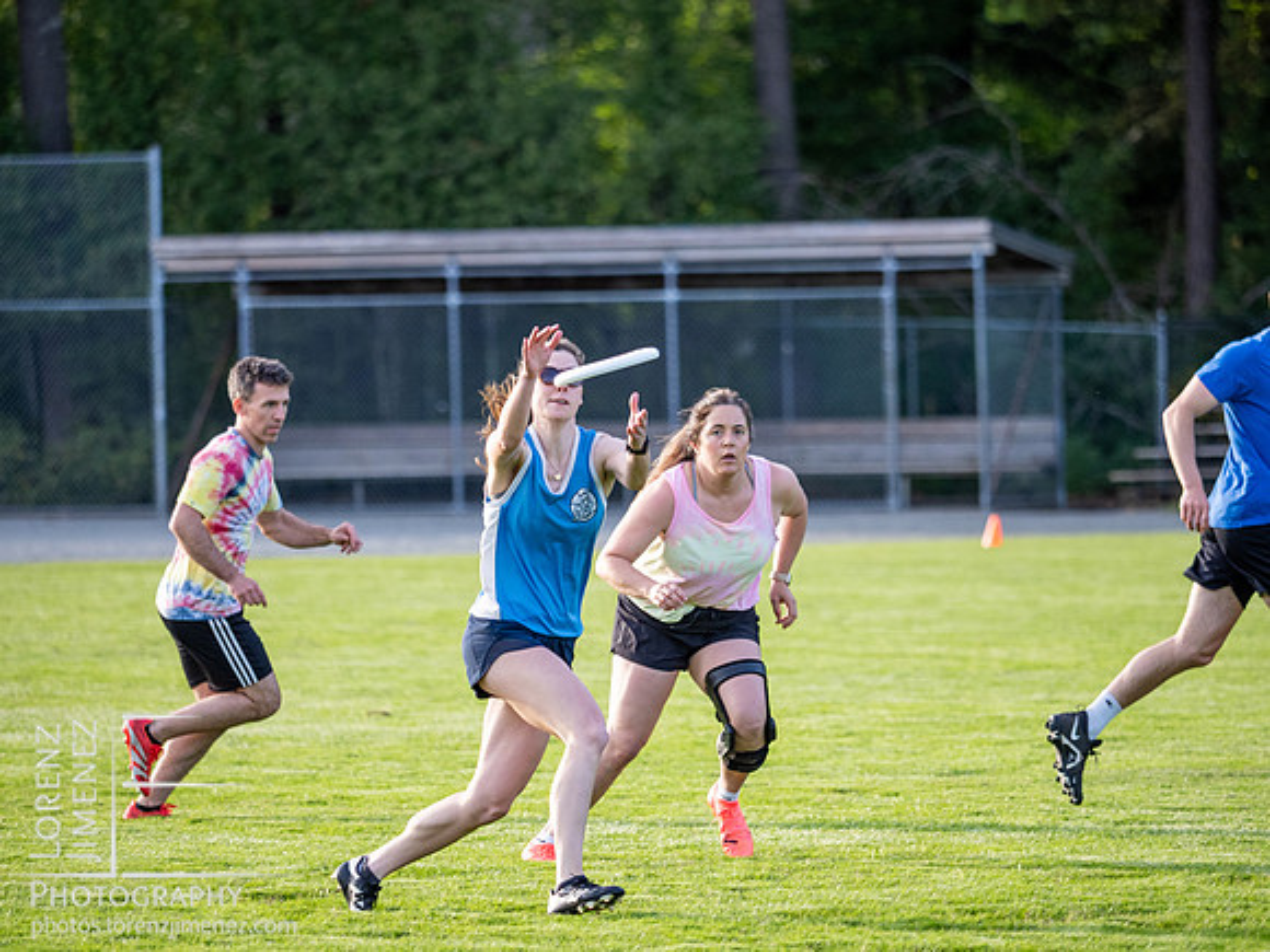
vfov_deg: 5.0
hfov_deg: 6.6
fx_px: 11006
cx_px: 635
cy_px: 476
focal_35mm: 300
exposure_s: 1/1000
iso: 400
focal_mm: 150
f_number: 2.8
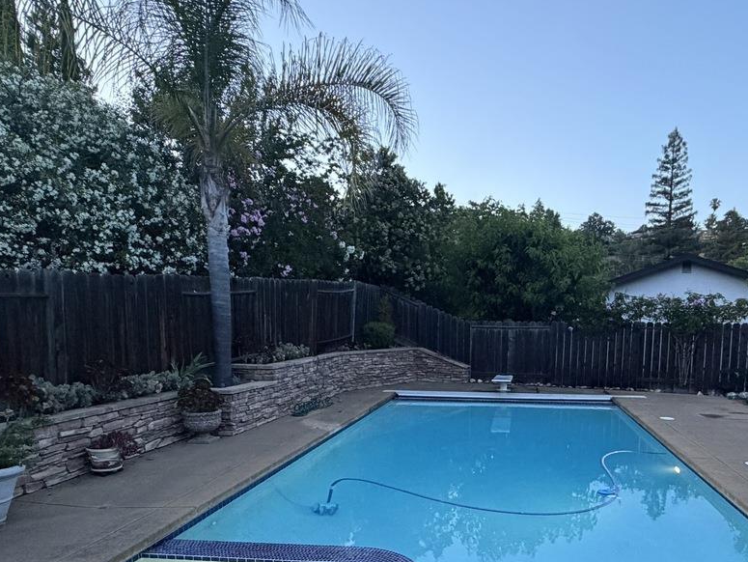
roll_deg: -0.3
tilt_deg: -7.8
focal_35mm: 26
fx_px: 562
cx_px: 472
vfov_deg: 51.6
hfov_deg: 66.2
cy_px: 396
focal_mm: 2.22
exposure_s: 1/60
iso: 400
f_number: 2.2
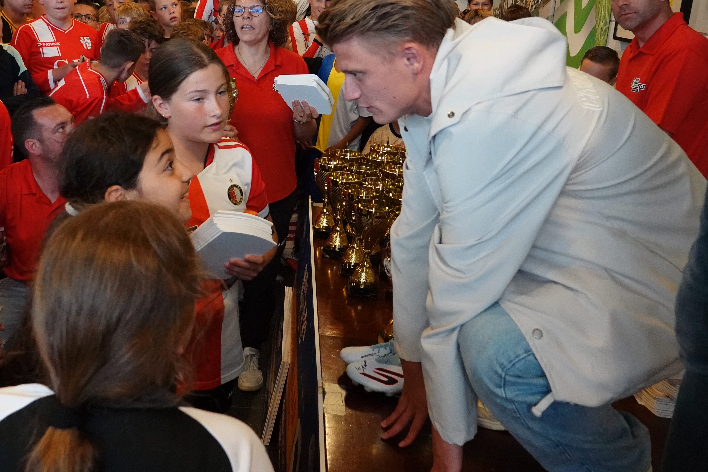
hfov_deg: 52.7
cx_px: 277
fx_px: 708
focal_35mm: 36
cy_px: 154
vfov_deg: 36.5
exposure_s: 1/125
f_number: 2.5
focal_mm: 9.3
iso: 2500
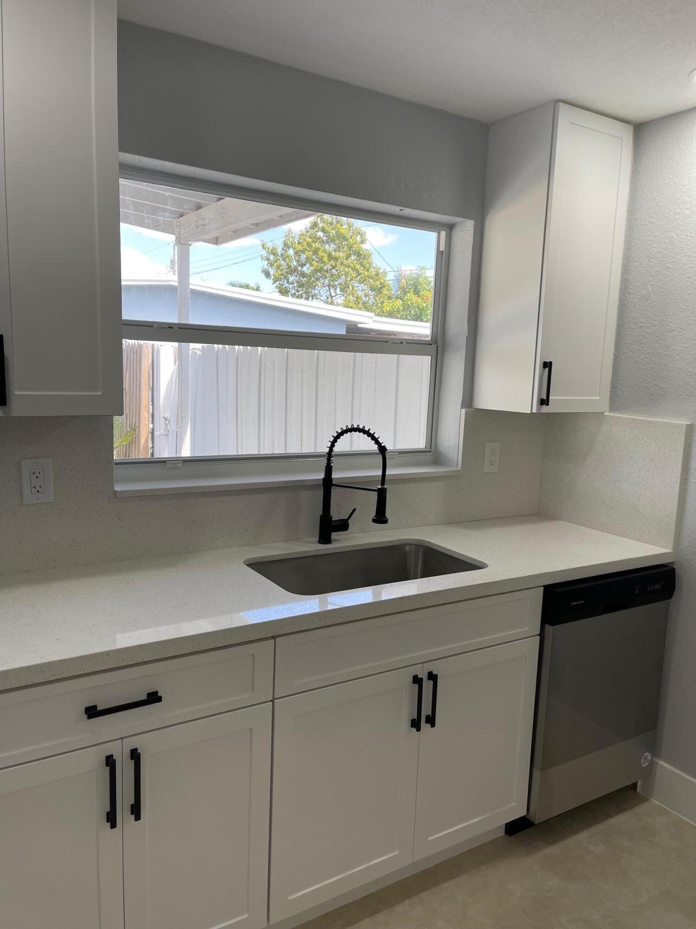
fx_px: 697
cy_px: 464
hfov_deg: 53.1
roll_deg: -2.4
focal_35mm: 26
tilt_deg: -8.3
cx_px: 348
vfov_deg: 67.3
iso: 32
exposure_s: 1/167
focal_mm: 5.1
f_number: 1.6
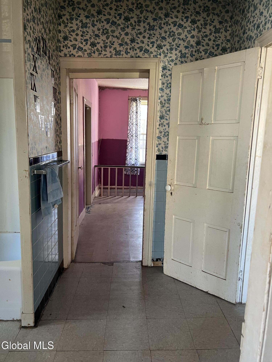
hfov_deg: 53.1
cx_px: 136
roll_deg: -1.6
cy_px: 181
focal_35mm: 26
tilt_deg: -9.0
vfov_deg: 67.3
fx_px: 272
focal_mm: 5.7
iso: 200
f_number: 1.5
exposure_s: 1/60
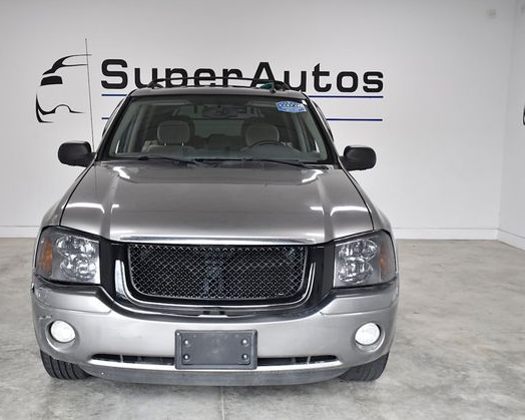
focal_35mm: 39
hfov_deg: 46.7
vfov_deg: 38.2
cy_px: 207
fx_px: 606
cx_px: 228
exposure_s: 1/1000
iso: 1250
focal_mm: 23
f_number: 4
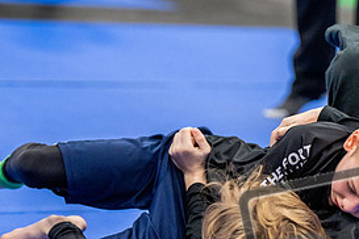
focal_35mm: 274
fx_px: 2732
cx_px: 242
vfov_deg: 5.0
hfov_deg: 7.5
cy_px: 212
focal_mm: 129
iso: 5000
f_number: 2.8
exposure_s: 1/500
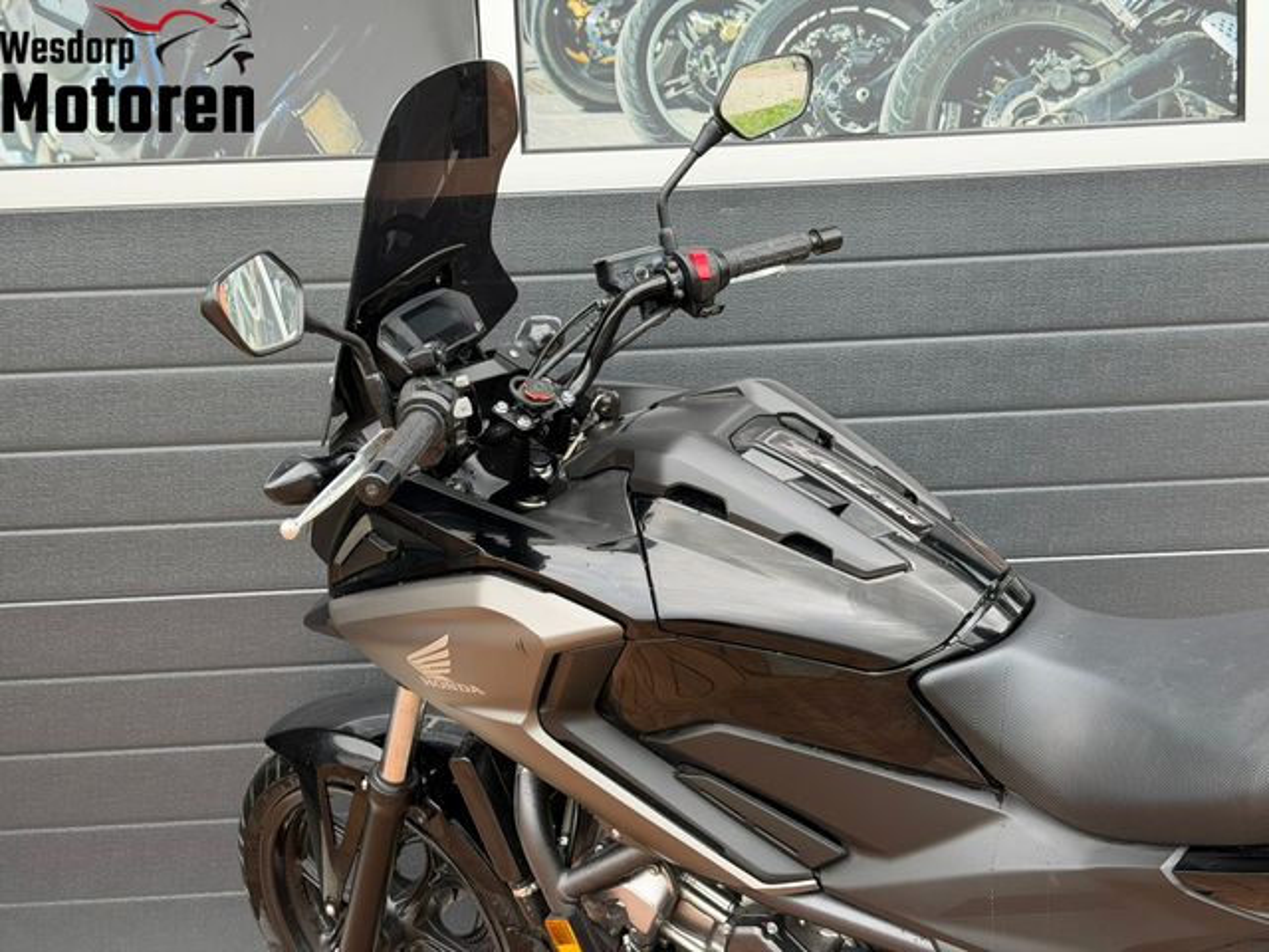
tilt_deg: -9.1
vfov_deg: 30.3
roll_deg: +2.3
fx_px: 1760
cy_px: 476
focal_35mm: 48
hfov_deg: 39.7
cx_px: 634
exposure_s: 1/326
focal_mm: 6.76
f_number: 1.78
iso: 80
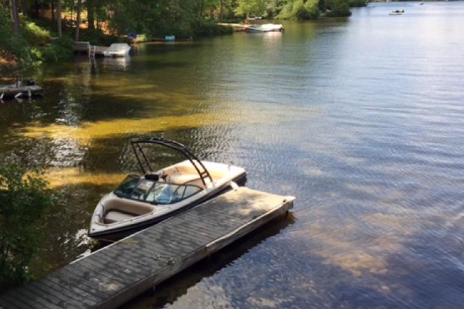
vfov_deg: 31.6
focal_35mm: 42
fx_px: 541
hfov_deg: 45.9
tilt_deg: -10.8
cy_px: 98
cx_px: 165
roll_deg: +0.3
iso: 32
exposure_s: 1/694
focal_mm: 4.15
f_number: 2.2
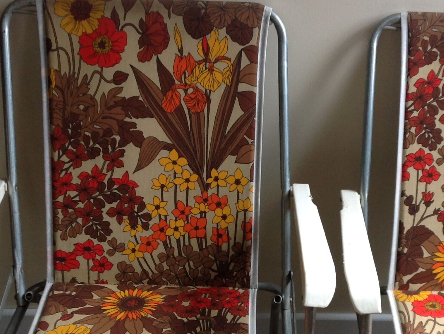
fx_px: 924
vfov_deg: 20.0
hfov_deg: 26.8
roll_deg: -3.7
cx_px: 304
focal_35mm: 72
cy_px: 301
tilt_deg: -39.3
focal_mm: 4.28
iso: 80
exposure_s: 1/15
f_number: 2.4
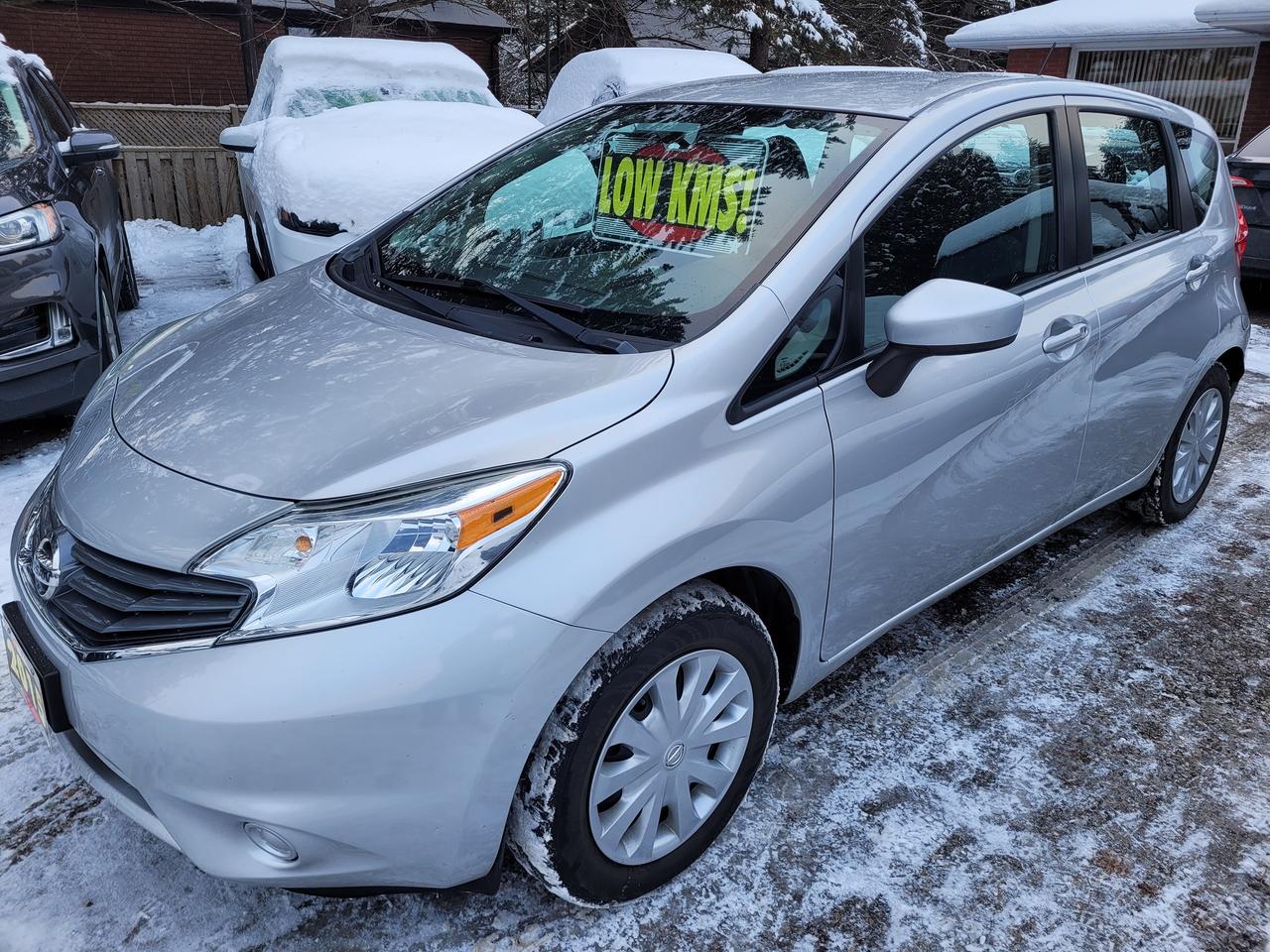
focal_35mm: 26
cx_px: 635
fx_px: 954
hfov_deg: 67.3
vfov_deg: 53.1
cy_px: 476
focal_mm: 5.4
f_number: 1.8
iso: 40
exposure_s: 1/172
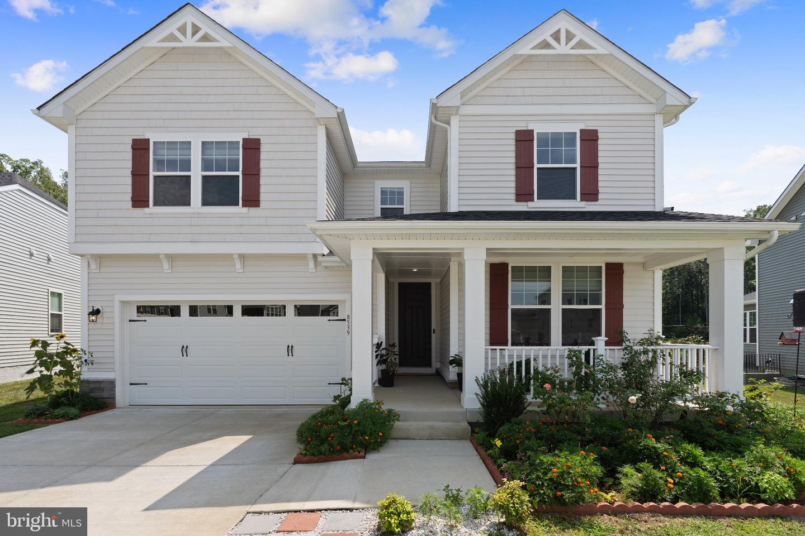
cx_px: 402
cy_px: 268
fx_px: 358
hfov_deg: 96.7
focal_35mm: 16
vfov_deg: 73.7
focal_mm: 16
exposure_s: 1/60
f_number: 9
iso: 100
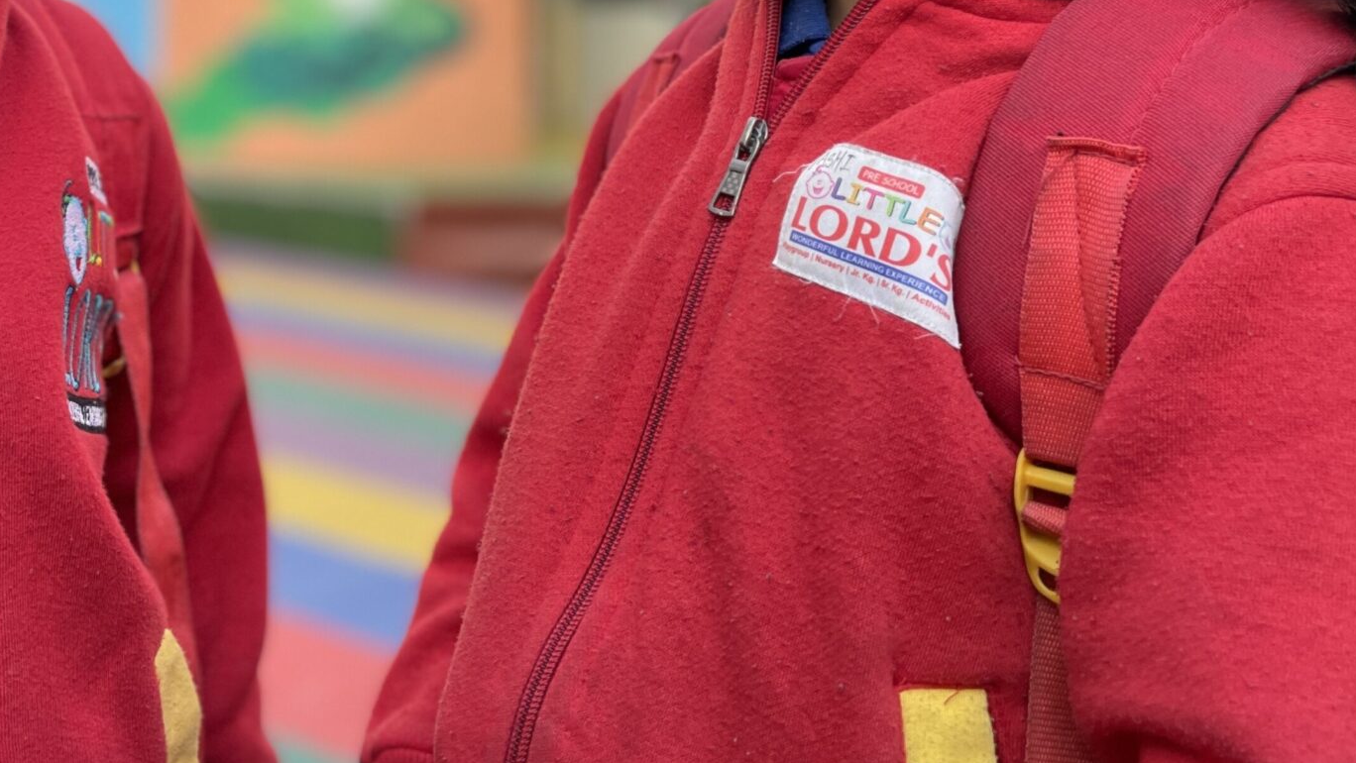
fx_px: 1906
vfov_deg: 21.5
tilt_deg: +3.2
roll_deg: -1.5
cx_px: 355
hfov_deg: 38.3
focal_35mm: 53
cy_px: -82
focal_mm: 4.2
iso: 40
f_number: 1.6
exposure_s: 1/203
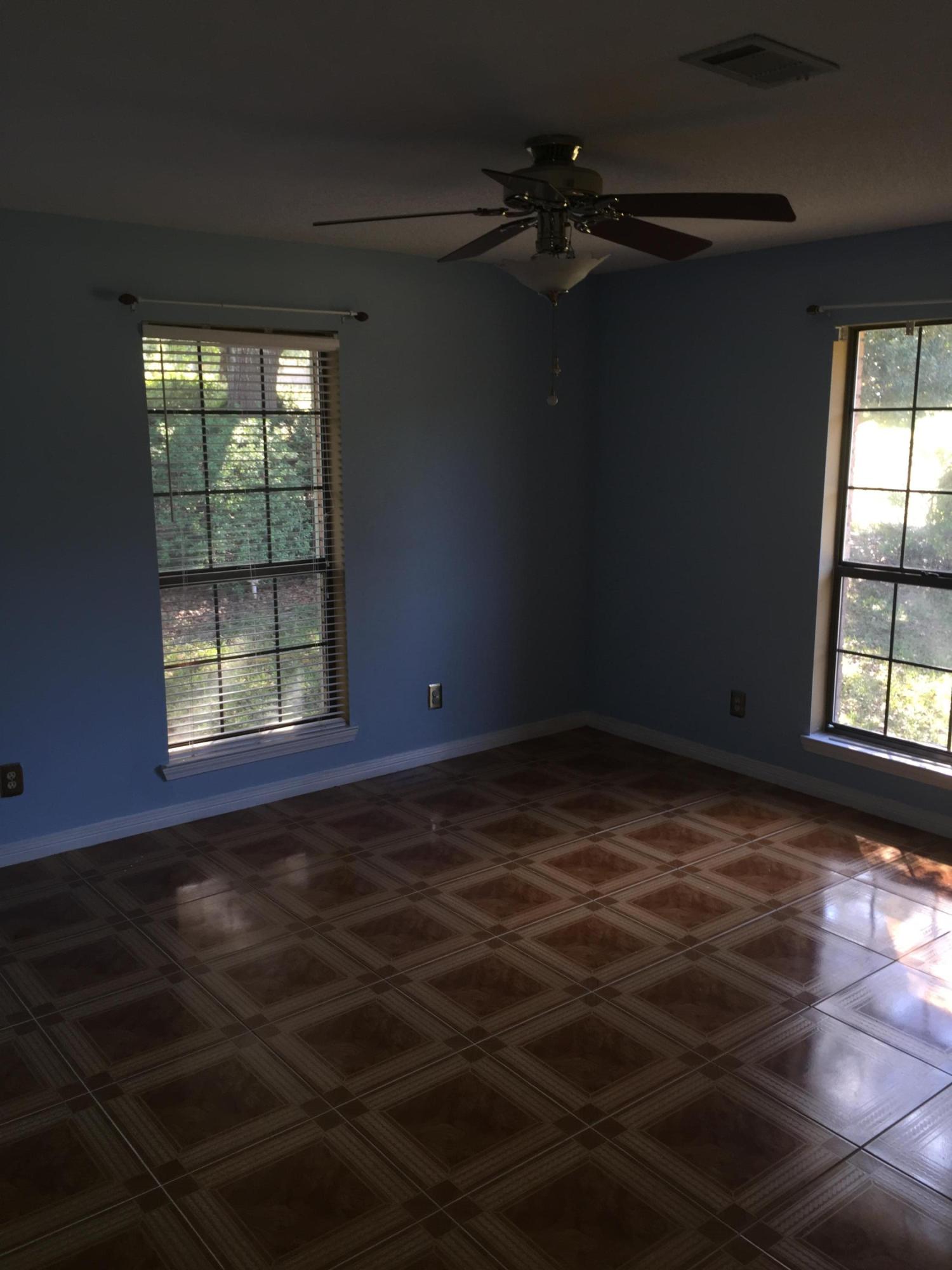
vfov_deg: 61.7
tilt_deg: -10.1
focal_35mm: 29
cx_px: 476
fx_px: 1063
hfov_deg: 48.2
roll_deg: +0.0
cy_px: 635
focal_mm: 4.15
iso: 32
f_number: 2.2
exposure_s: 1/31
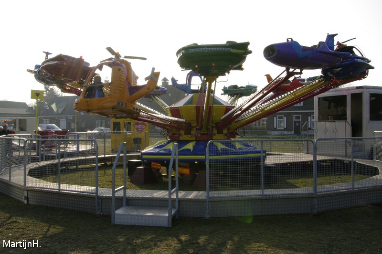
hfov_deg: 49.6
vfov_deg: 34.2
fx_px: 413
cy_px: 127
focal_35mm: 39
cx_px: 191
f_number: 22
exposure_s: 1/180
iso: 800
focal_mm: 26
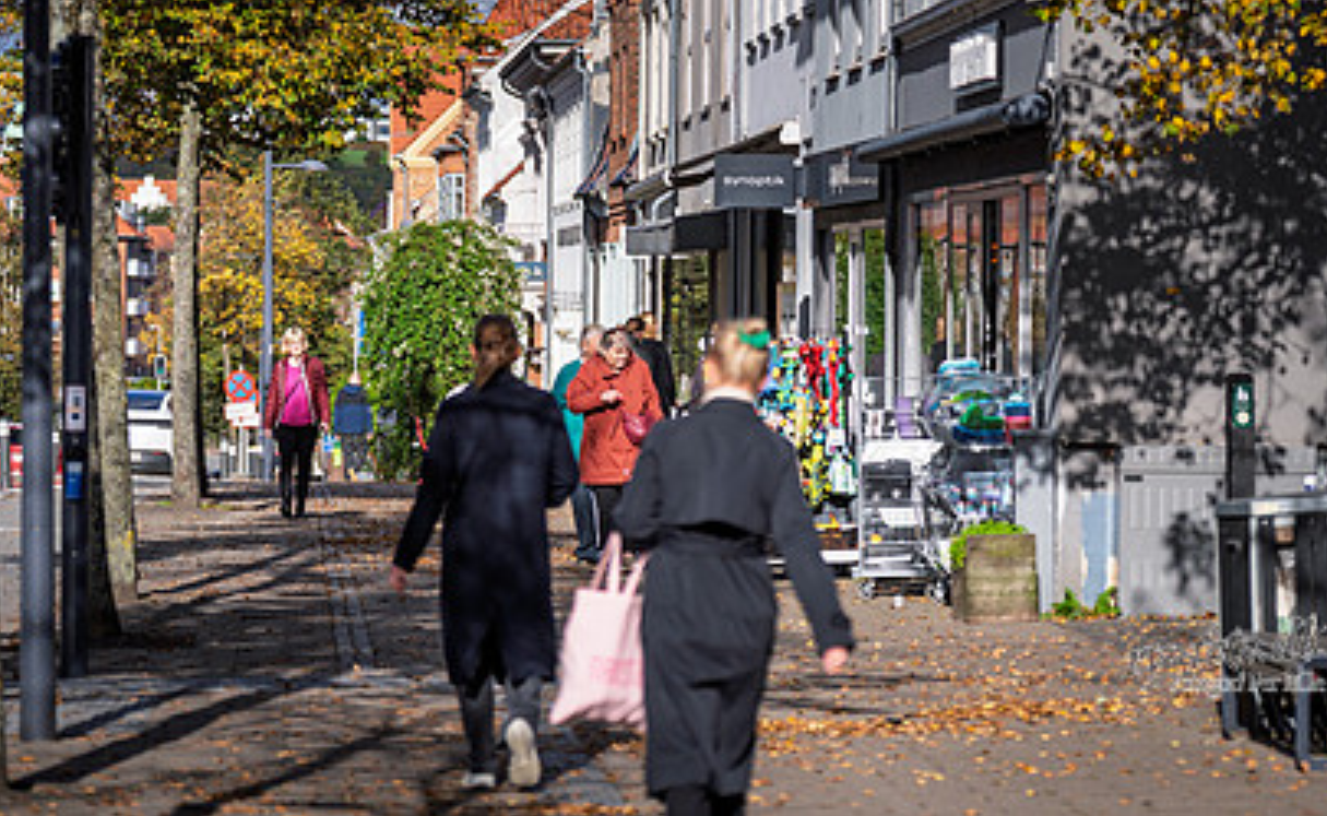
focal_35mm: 165
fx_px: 5940
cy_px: 108
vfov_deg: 7.8
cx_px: 712
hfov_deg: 12.7
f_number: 2.8
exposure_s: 1/6400
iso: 250
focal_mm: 97
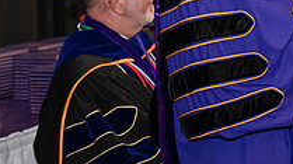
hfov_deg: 10.5
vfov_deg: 5.9
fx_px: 1583
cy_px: -78
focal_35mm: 204
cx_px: 280
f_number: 5
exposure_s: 1/200
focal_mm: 70
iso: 2500
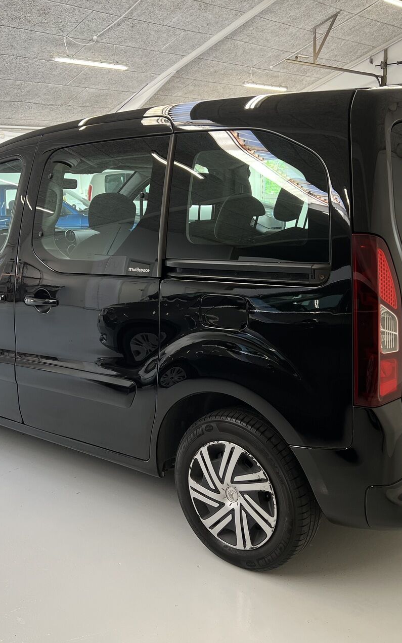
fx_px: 648
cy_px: 320
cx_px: 209
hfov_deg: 34.5
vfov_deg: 52.7
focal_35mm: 37
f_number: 1.5
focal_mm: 5.7
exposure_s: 1/100
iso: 80
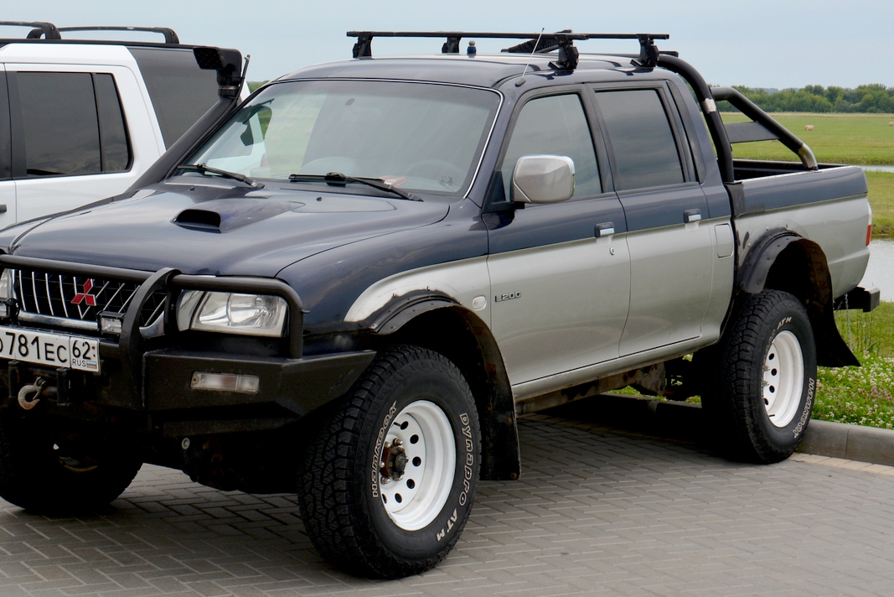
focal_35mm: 80
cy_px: 214
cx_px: 390
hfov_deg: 25.3
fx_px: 1987
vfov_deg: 17.0
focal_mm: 38
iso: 160
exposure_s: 1/250
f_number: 8
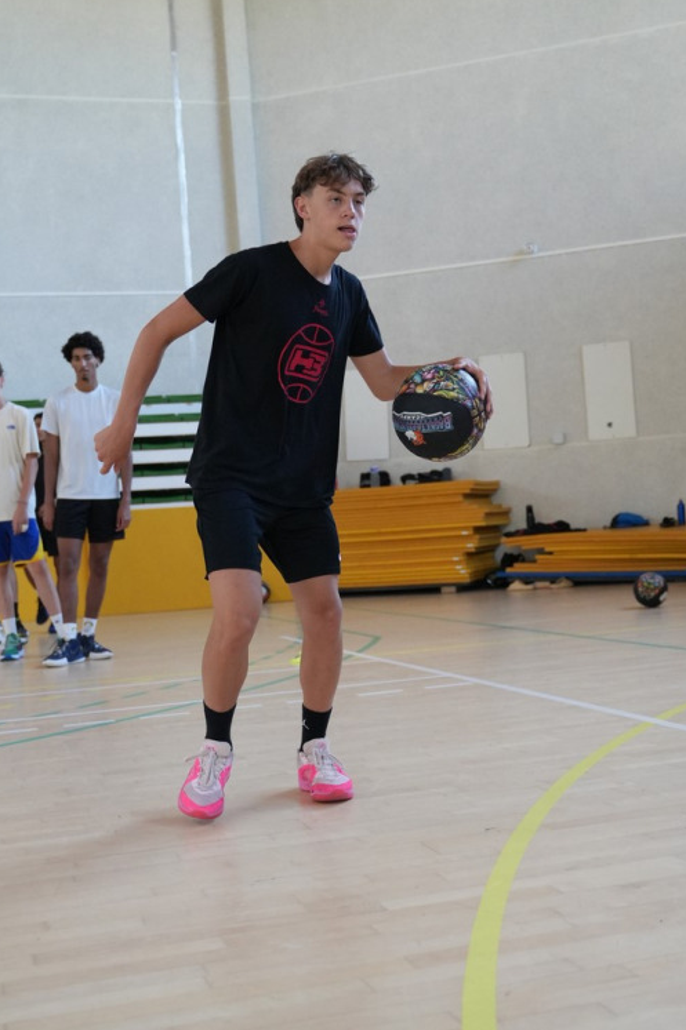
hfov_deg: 29.8
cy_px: 488
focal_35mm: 45
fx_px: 1288
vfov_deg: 43.6
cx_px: 351
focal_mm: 28
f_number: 2.8
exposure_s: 1/400
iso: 2000
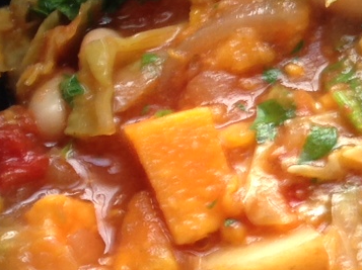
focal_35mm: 151
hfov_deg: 12.6
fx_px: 1578
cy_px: 82
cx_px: 507
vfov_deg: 9.8
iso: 50
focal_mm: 4.13
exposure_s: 1/20
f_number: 2.4
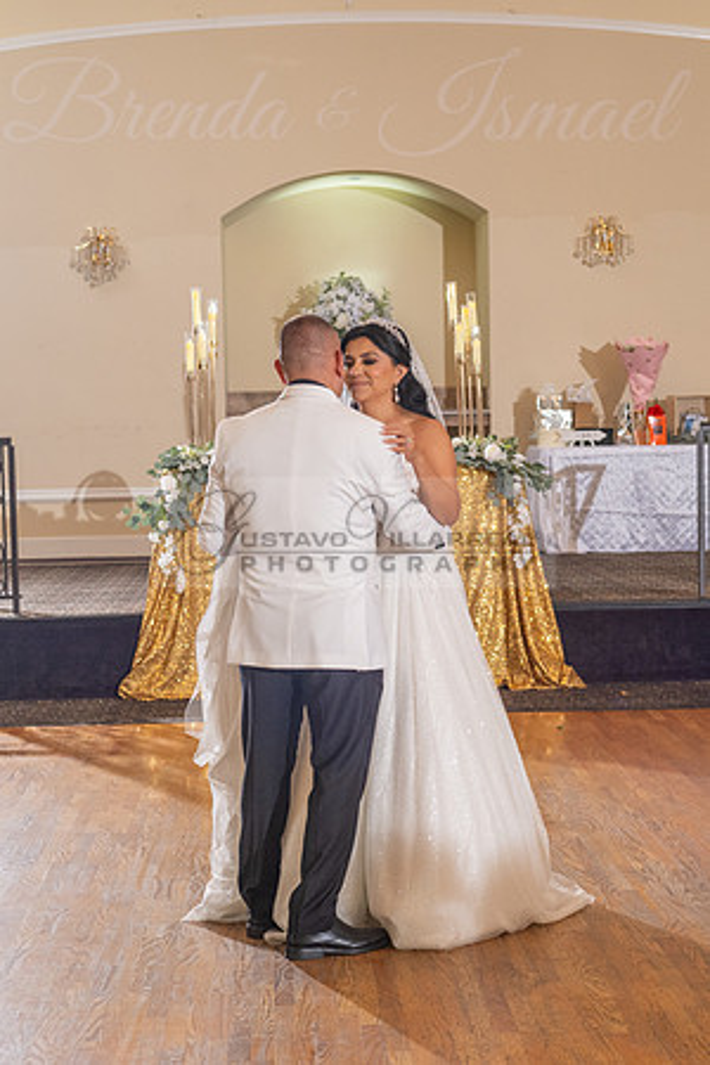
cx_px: 344
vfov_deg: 28.7
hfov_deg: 19.4
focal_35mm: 70
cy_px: 578
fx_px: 2082
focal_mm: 42
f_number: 4
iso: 800
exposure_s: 1/160
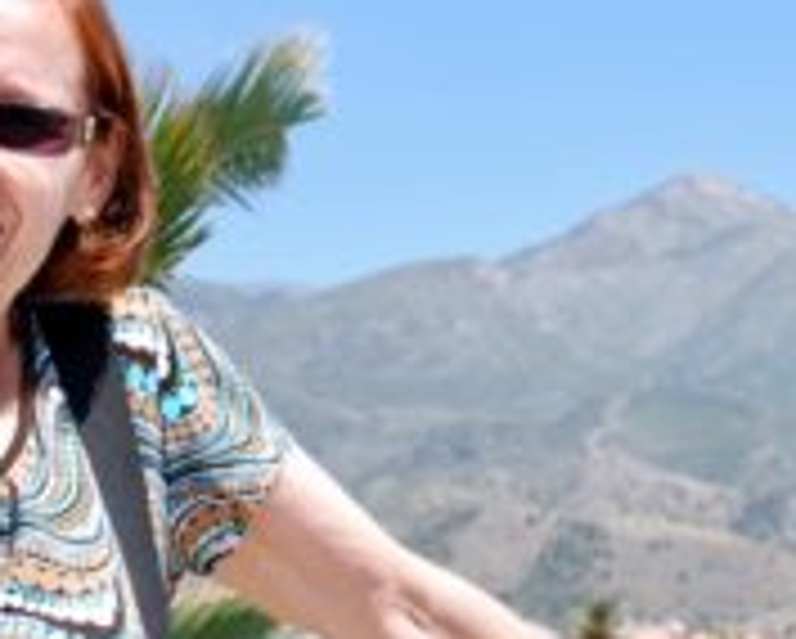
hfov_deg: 12.1
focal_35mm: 159
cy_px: 245
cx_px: 459
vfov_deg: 9.7
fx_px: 3750
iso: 100
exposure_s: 1/200
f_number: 7.1
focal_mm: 40
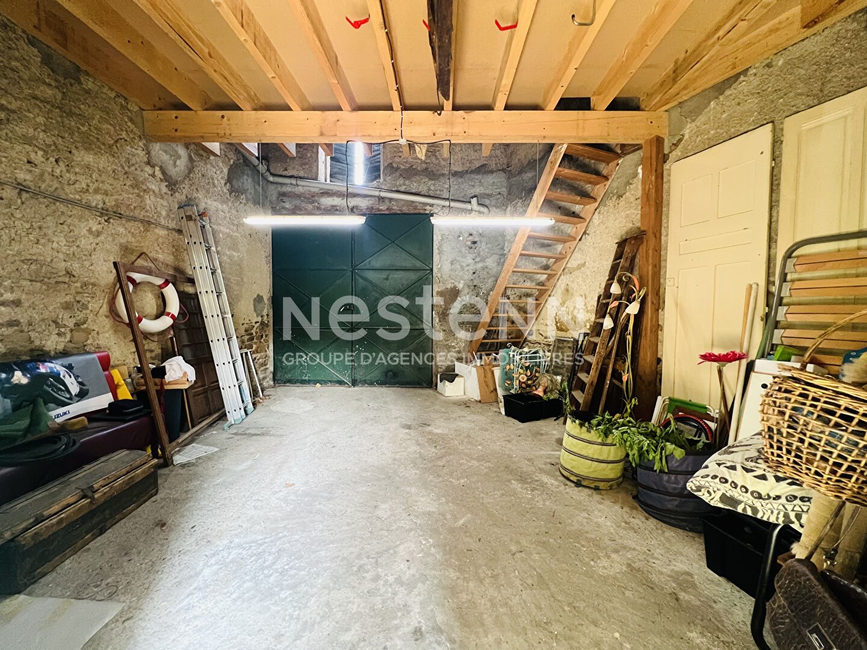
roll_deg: -1.2
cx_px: 434
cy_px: 325
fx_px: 326
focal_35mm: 13
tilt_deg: -2.6
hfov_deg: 106.2
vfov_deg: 89.9
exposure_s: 1/50
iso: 400
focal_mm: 1.57
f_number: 1.8
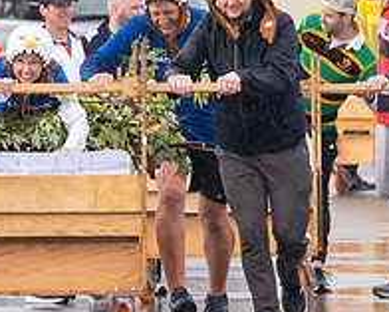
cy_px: 235
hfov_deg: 2.1
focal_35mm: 941
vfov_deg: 1.6
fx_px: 10839
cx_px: 117
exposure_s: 1/400
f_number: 7.1
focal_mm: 200
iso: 800
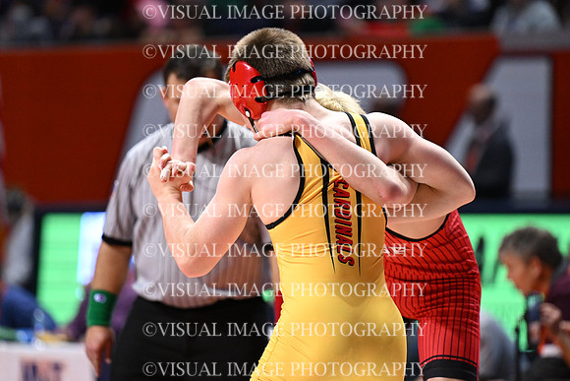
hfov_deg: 7.2
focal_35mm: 285
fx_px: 4513
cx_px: 285
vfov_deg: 4.8
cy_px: 190
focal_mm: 190
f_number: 2.8
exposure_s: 1/1000
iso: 2800
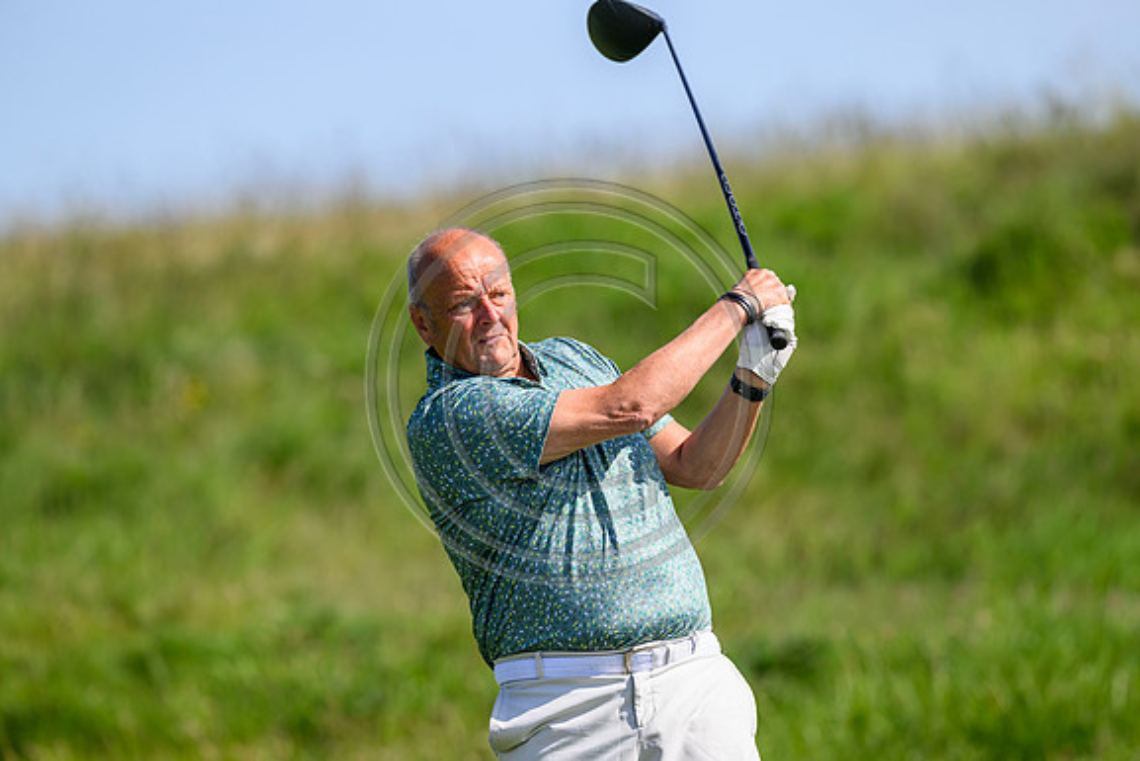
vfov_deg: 3.4
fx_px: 12732
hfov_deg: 5.1
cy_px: 380
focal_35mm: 402
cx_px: 569
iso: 500
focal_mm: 400
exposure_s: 1/4000
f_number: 4.5
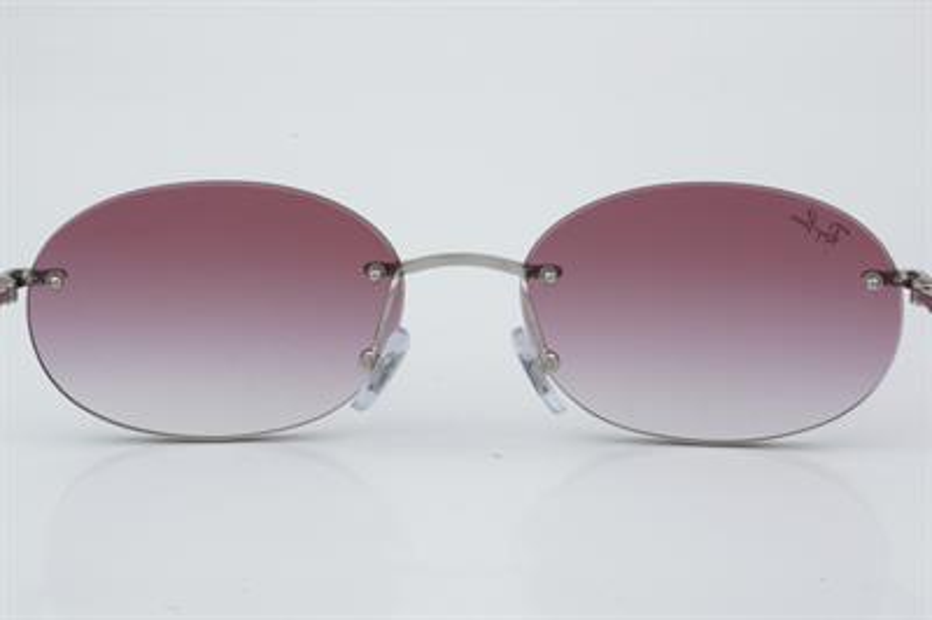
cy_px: 310
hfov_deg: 24.6
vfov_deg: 16.5
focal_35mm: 82
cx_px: 466
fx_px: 2134
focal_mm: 55
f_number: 32
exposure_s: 1/3
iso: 100
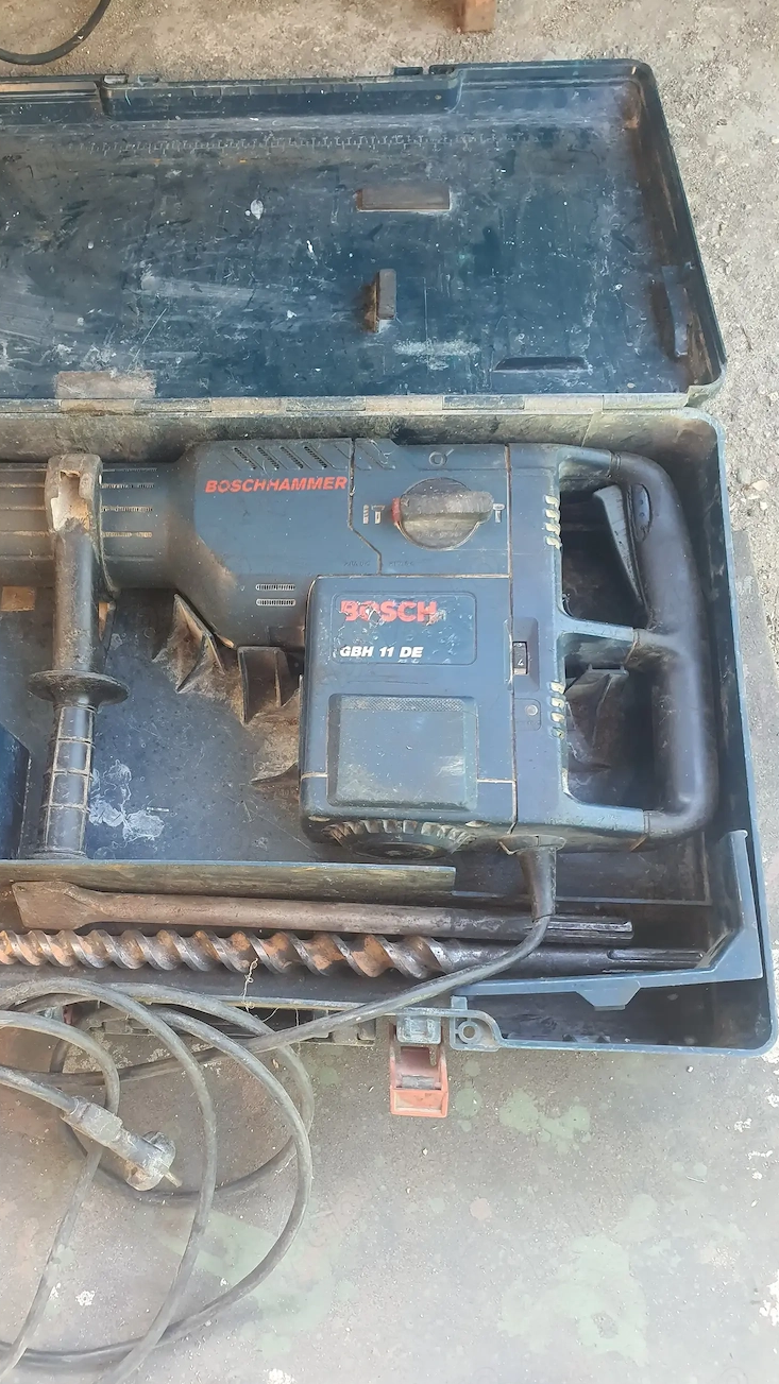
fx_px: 1065
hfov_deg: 39.7
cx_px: 260
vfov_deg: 66.1
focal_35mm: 29
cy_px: 697
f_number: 2.4
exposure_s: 1/100
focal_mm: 4.3
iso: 250
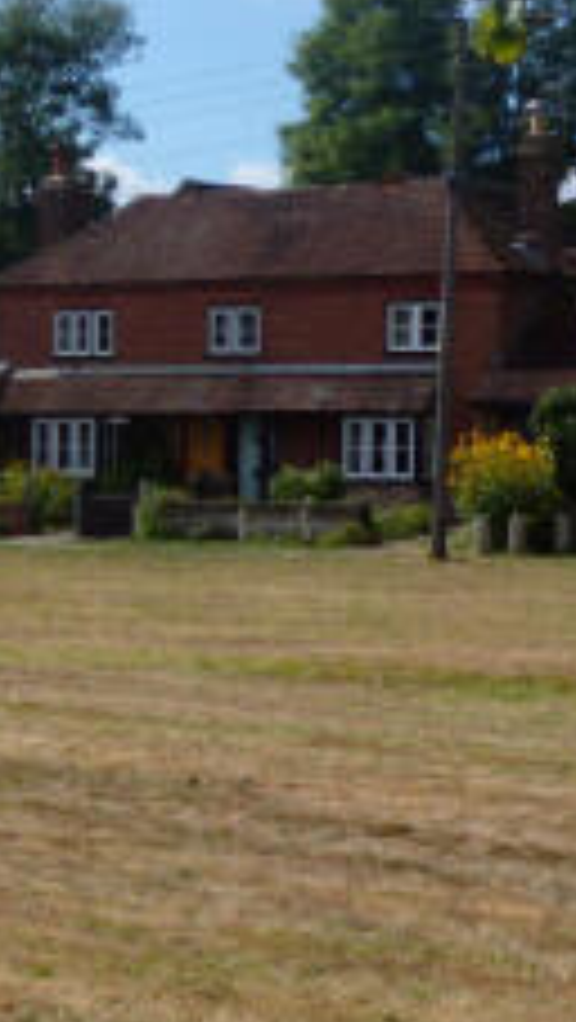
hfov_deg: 9.4
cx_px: -430
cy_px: 615
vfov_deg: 17.4
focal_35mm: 123
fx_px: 3334
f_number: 4
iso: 100
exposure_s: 1/1300
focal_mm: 7.8
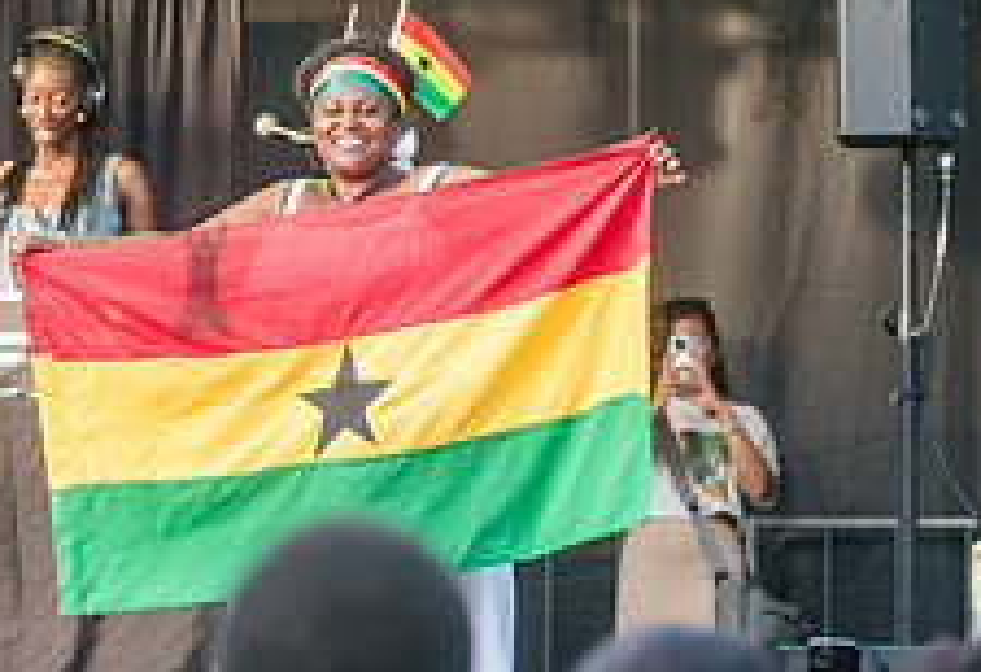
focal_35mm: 419
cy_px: 186
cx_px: 338
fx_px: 11511
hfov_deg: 4.9
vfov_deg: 3.3
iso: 1000
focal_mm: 145
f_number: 4
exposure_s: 1/500
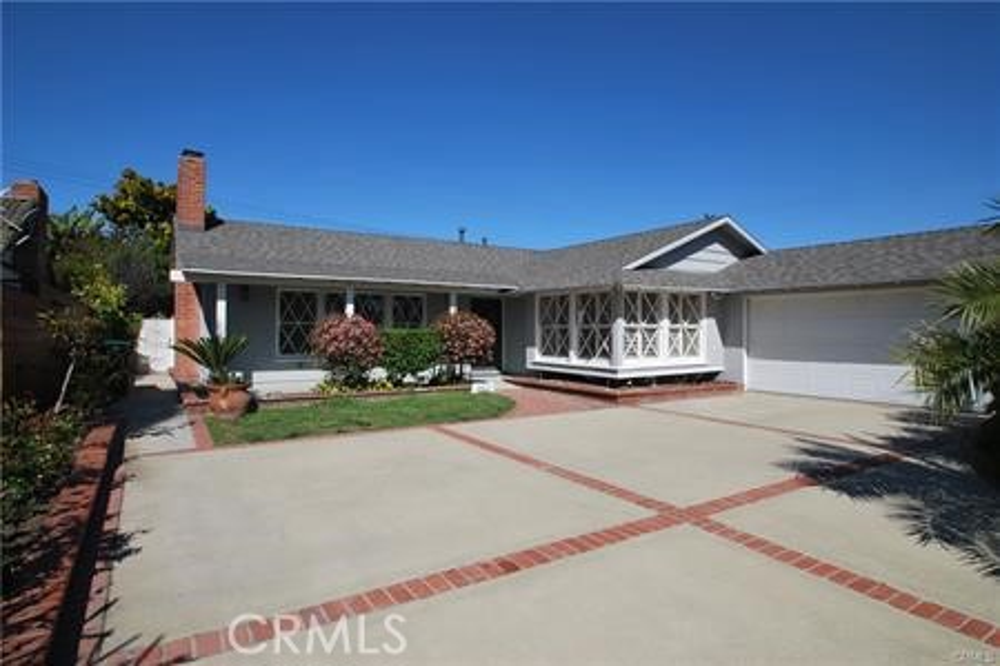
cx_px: 500
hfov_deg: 90.0
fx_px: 500
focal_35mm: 18
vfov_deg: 67.4
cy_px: 333
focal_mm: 12
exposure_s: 1/320
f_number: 9
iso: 100
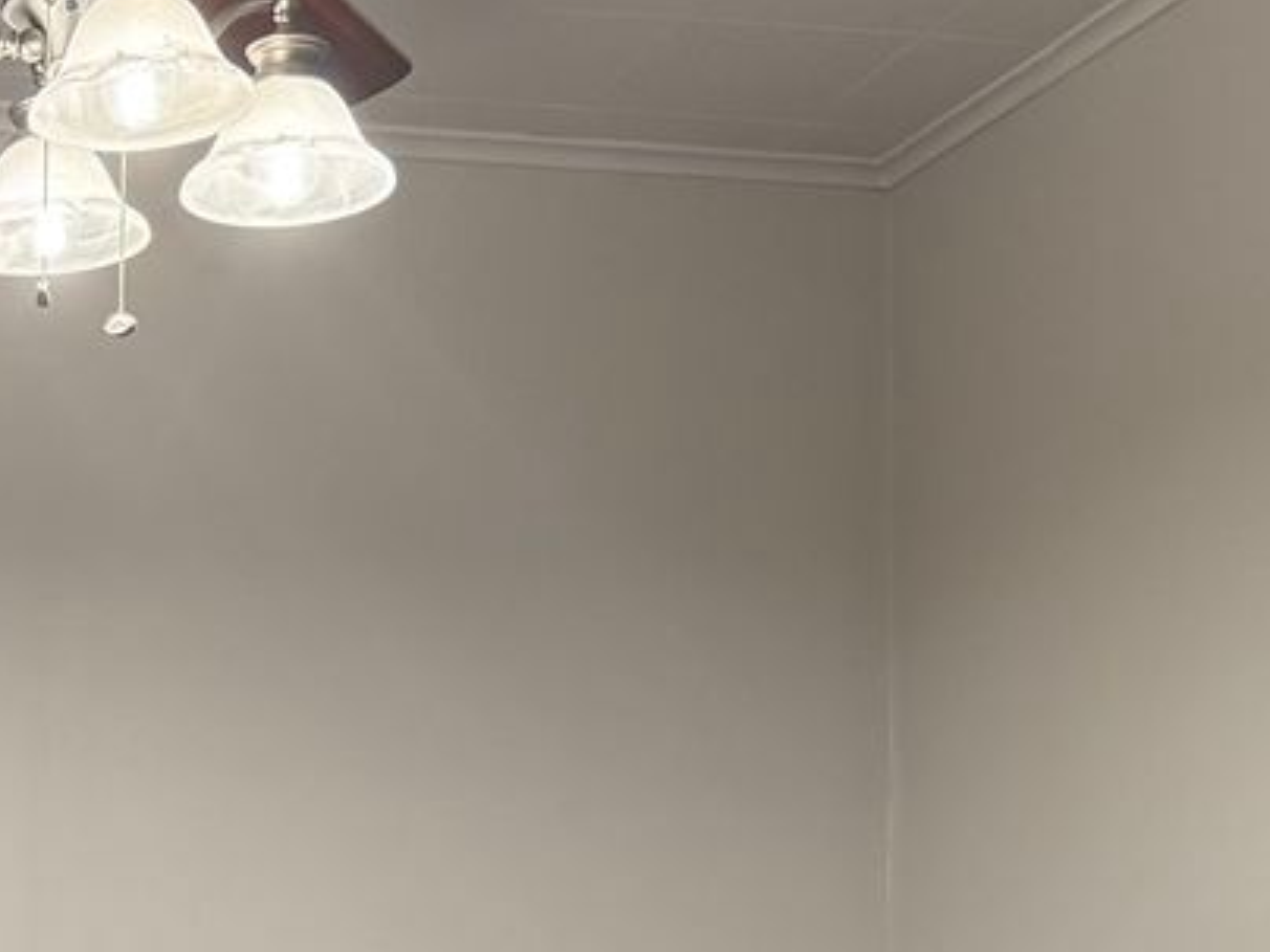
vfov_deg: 15.9
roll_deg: -1.3
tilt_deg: +2.5
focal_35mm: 89
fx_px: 3265
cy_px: 1161
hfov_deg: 20.7
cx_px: -195
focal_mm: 6.76
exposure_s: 1/120
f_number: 1.78
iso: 250
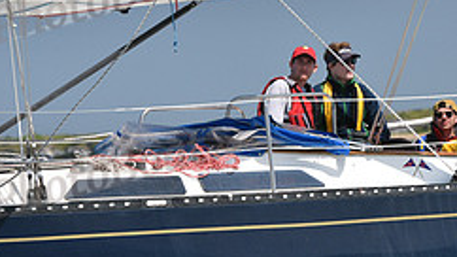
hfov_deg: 5.2
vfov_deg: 2.9
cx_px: 355
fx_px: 5016
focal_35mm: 414
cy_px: 241
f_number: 5
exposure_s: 1/800
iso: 320
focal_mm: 165
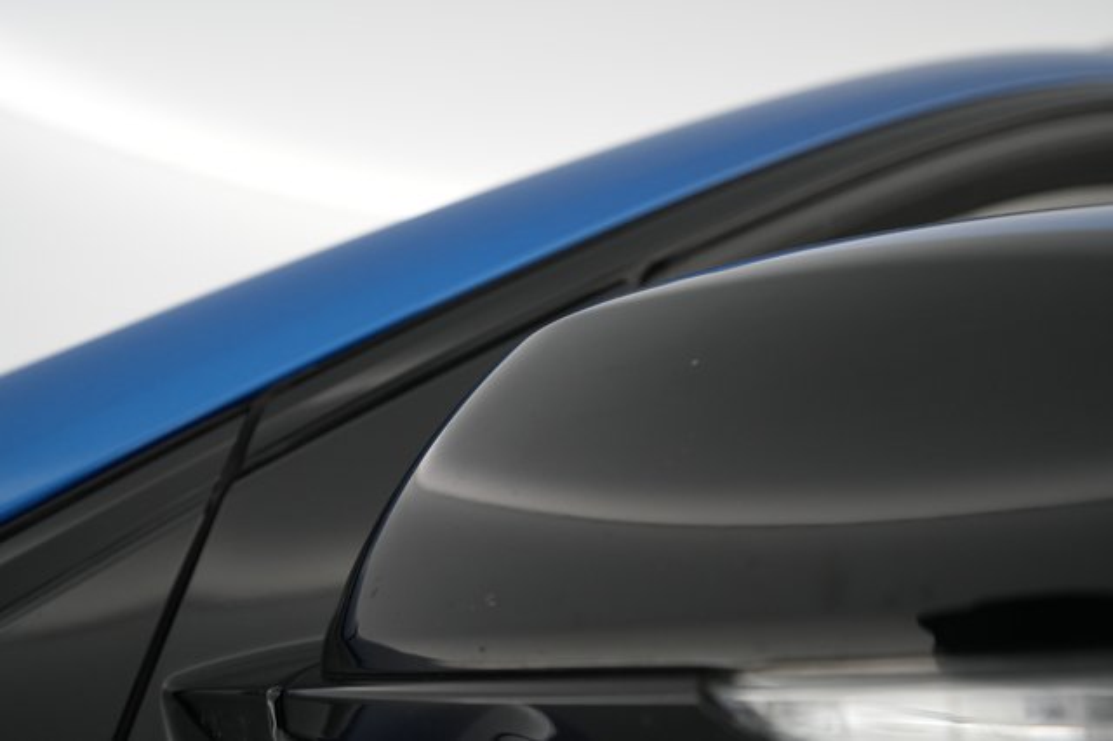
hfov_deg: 65.5
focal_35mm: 28
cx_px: 556
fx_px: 865
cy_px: 370
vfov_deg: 46.4
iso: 2000
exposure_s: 1/80
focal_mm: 28
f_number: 4.5
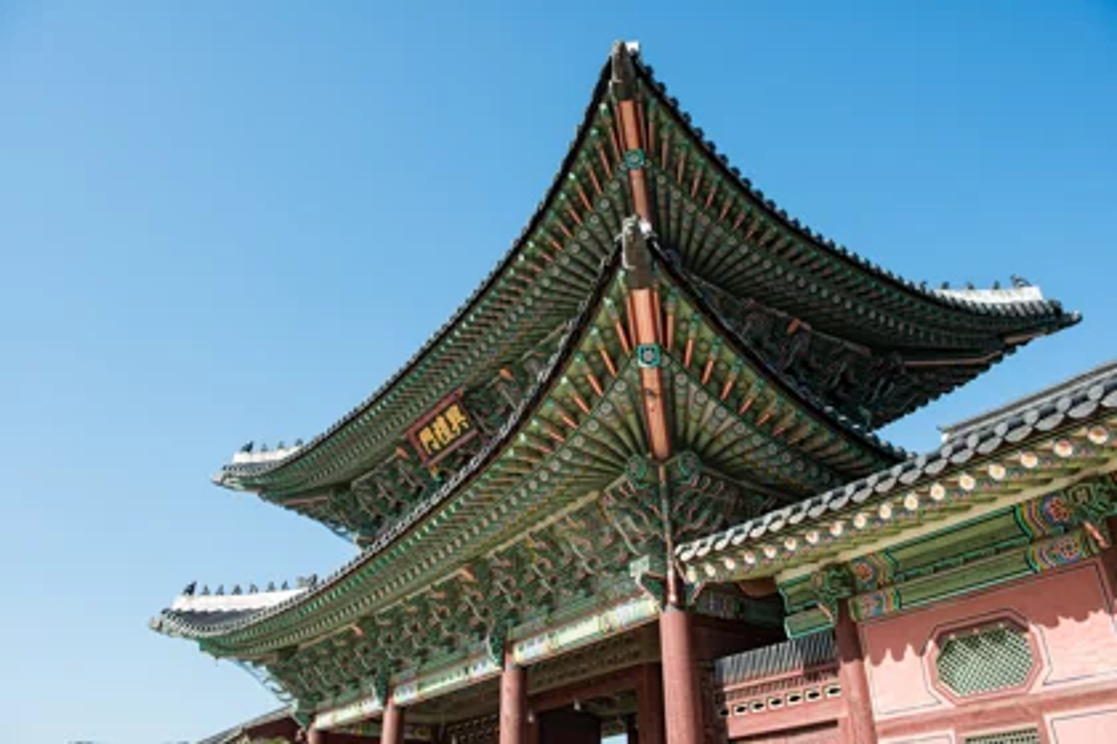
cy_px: 372
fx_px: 900
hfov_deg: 63.7
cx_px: 558
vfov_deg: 45.0
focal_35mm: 29
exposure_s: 1/250
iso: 100
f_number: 5.6
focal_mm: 29
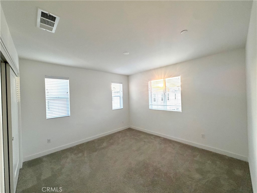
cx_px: 128
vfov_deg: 85.7
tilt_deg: -0.2
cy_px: 96
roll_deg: +2.7
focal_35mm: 14
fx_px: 104
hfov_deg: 102.1
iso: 320
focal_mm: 2.22
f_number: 2.2
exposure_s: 1/116
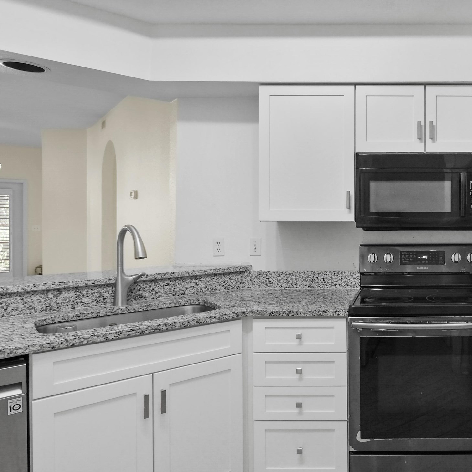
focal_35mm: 26
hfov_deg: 55.2
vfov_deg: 60.9
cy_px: 225
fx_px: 401
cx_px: 398
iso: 400
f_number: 4
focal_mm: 7
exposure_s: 1/25
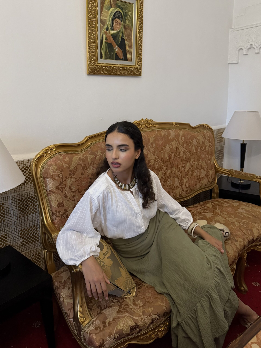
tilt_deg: -10.4
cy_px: 174
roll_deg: +0.4
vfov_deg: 71.6
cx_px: 130
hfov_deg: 56.8
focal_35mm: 24
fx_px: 241
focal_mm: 6.76
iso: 640
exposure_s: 1/50
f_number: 1.78
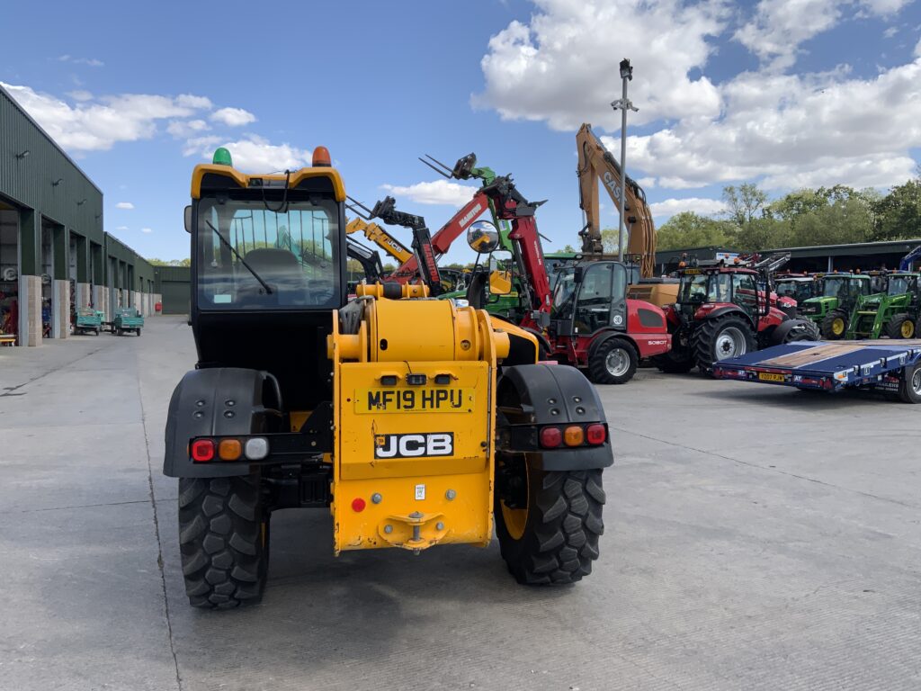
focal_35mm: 29
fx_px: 772
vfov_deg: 48.2
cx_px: 460
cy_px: 346
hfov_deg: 61.7
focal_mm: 3
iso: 16
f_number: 1.8
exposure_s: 1/1342
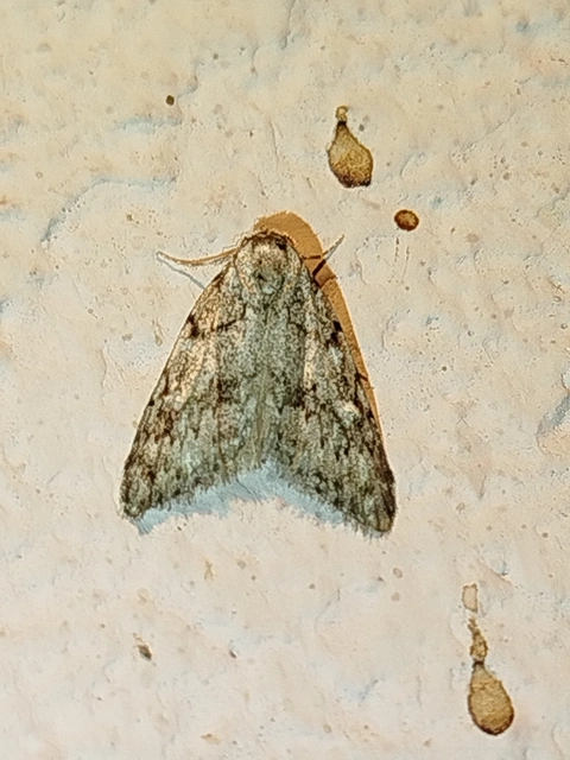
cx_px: 285
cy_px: 380
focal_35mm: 124
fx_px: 2722
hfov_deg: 12.0
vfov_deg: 15.9
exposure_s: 1/50
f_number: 1.7
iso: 64
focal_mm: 5.31
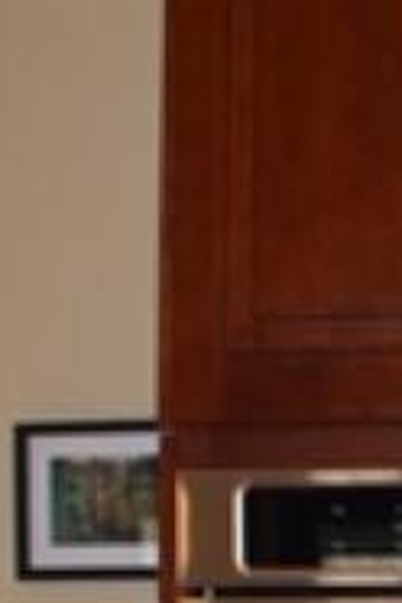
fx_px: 2798
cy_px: 655
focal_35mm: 167
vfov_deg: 12.1
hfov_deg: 7.9
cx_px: 747
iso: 900
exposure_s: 1/60
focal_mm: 27
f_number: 4
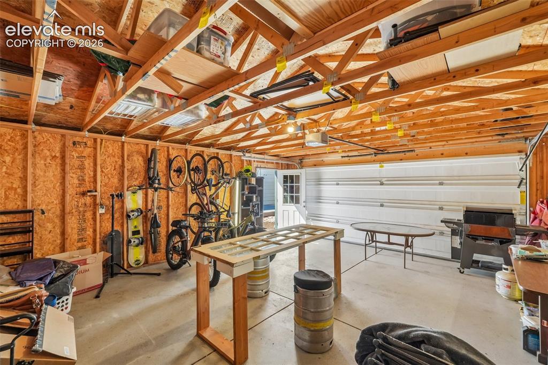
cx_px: 274
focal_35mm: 15
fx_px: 228
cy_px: 182
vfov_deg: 77.3
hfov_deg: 100.4
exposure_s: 1/25
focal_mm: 10
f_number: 8
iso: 800
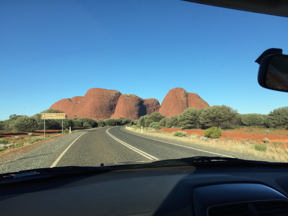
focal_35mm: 29
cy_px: 108
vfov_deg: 48.2
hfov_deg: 61.7
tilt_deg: +6.0
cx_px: 144
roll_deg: -2.4
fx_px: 241
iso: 32
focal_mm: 4.15
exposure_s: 1/1276
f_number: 2.2
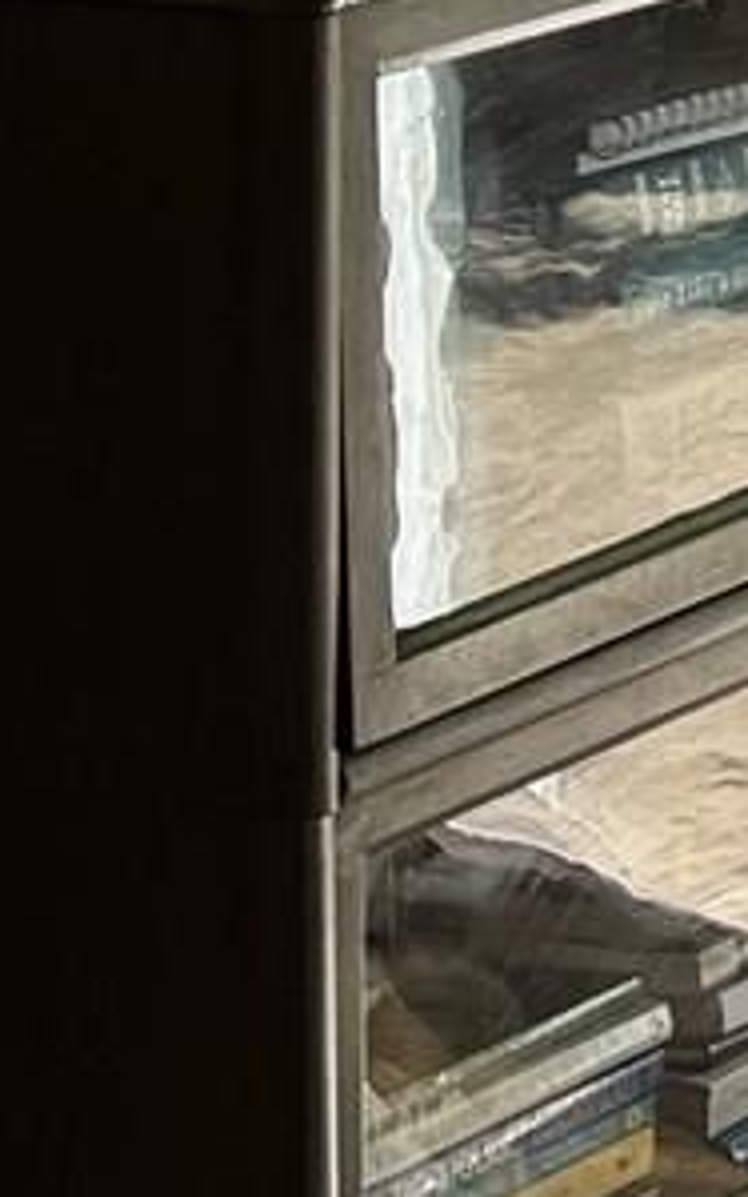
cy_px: -749
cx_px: 3128
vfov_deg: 10.2
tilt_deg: -2.4
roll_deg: -1.9
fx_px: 6390
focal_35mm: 196
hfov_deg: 5.7
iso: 64
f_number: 1.78
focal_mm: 6.76
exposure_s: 1/237
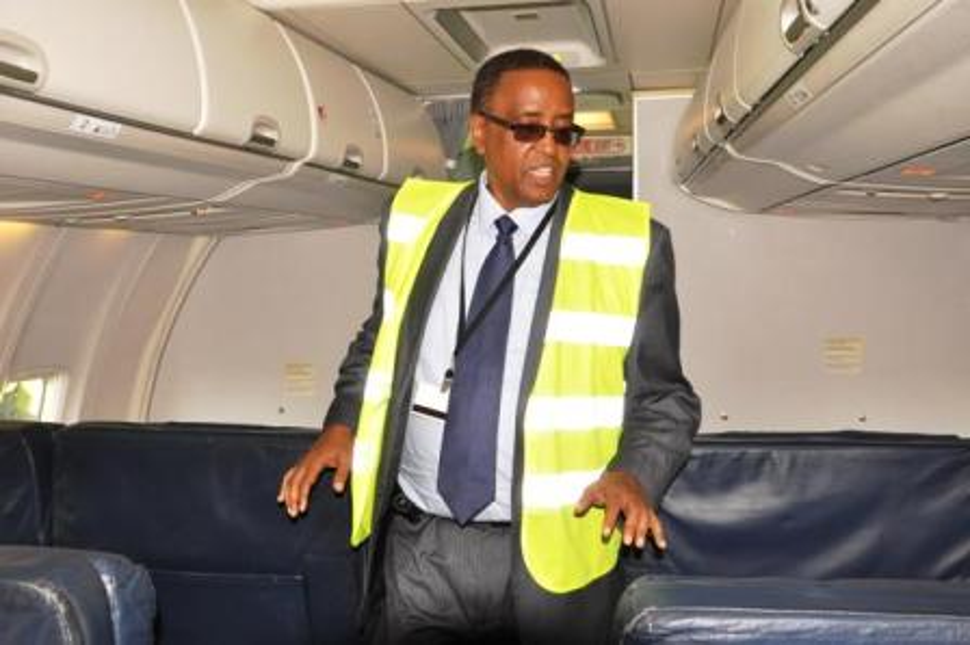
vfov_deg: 35.4
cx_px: 485
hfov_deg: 51.3
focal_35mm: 38
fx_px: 1010
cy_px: 322
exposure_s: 1/60
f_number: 7.1
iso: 800
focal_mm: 25
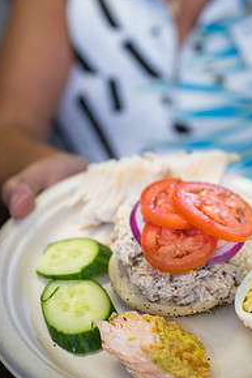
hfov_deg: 22.9
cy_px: 100
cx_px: 159
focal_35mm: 59
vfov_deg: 33.4
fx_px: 620
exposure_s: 1/60
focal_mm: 38
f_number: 2.8
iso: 400
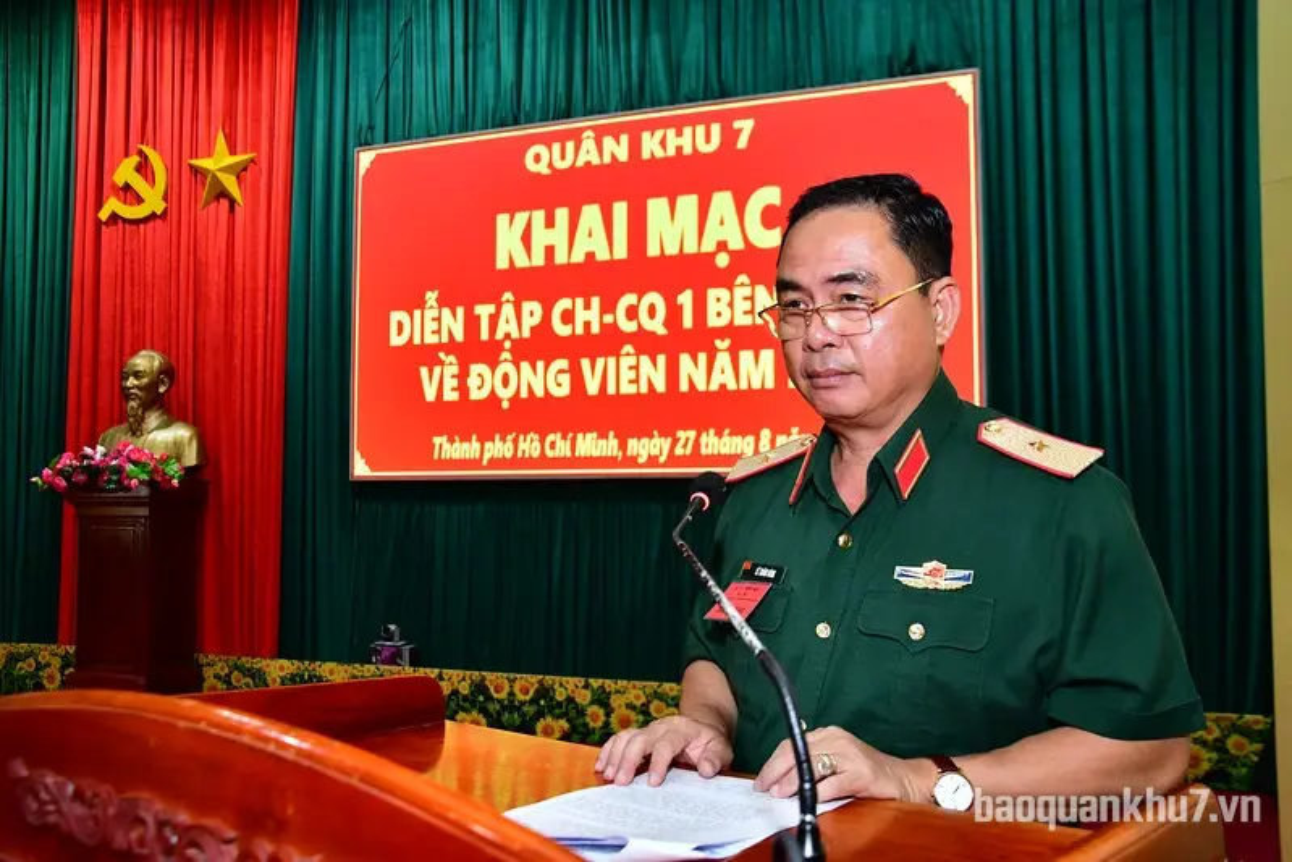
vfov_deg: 40.0
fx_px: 1184
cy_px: 431
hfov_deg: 57.2
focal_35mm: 33
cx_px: 646
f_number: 4.5
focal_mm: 22
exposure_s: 1/160
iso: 1600
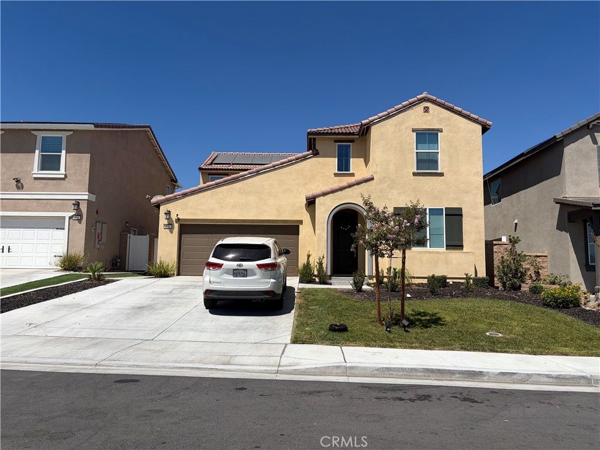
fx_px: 451
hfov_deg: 67.3
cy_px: 225
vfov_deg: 53.1
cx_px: 300
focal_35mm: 26
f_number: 1.6
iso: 64
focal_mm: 5.96
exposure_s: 1/7813
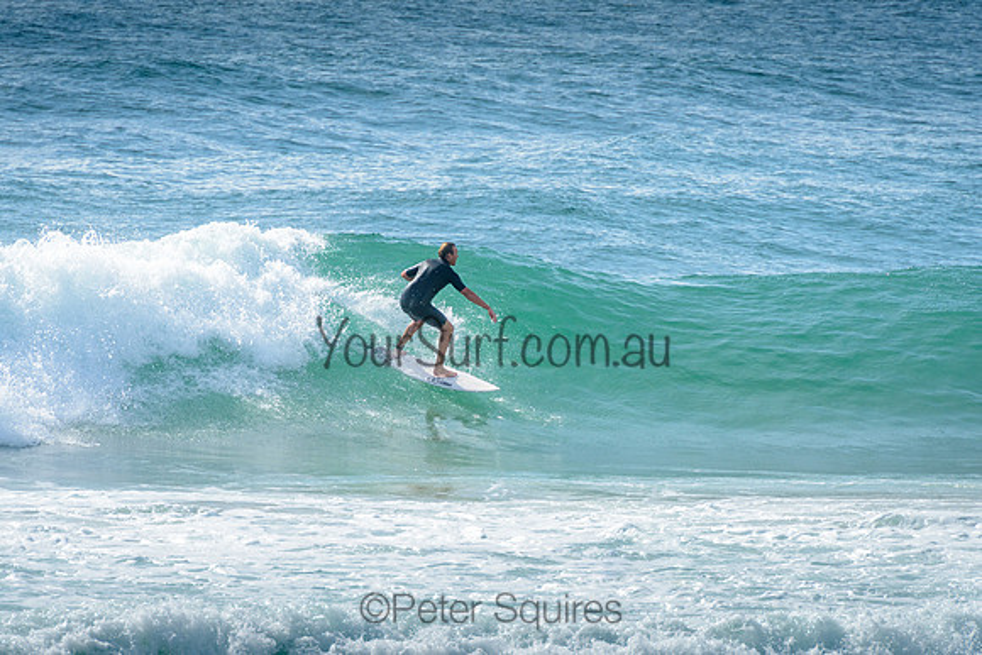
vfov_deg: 2.8
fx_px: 13380
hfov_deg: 4.2
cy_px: 306
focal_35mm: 490
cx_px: 482
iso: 200
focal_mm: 400
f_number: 8
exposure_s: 1/1600
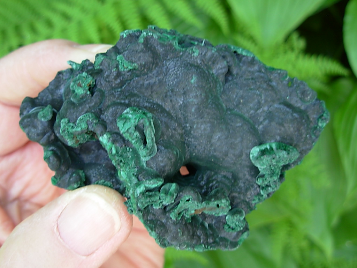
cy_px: 134
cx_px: 178
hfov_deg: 49.0
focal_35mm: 38
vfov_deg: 37.7
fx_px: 392
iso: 50
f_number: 2.9
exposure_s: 1/53.8
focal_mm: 6.3
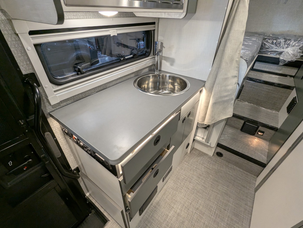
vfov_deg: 78.2
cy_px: 114
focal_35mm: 16
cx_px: 152
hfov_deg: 94.4
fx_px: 140
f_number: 2.2
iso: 188
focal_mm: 2.35
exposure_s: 1/62.2
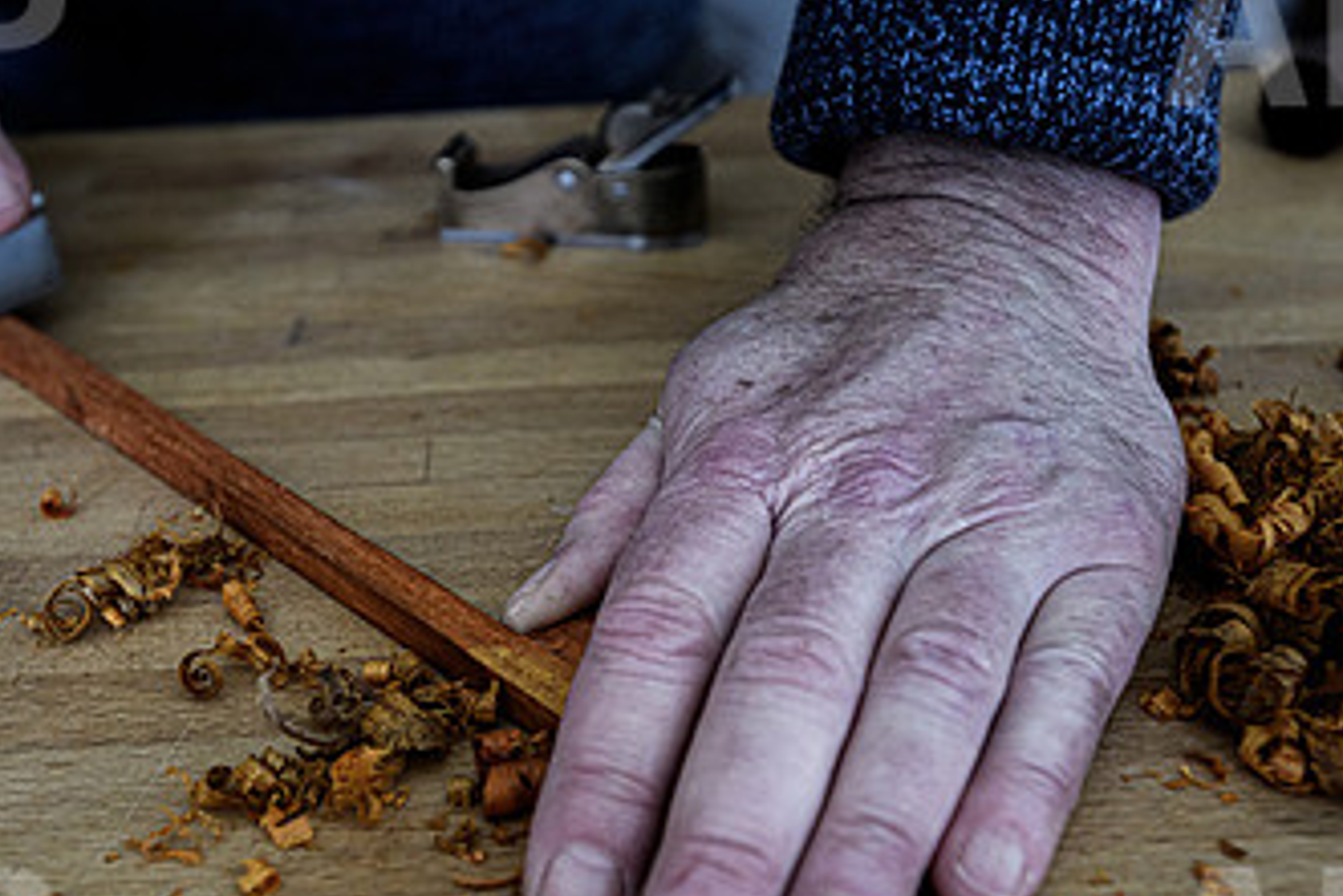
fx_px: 1829
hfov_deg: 40.3
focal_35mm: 49
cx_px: 613
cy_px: 509
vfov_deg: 27.5
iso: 800
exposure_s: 1/200
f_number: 3.5
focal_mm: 28
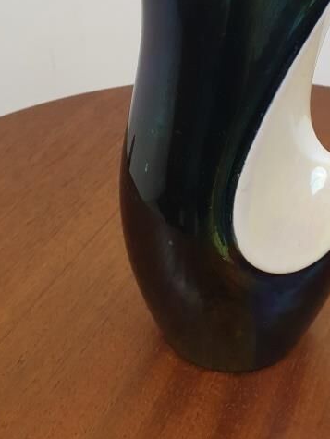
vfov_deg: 32.8
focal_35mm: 56
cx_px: 241
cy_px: 55
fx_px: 711
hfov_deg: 25.9
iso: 320
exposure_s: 1/33
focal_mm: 4.3
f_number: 2.4
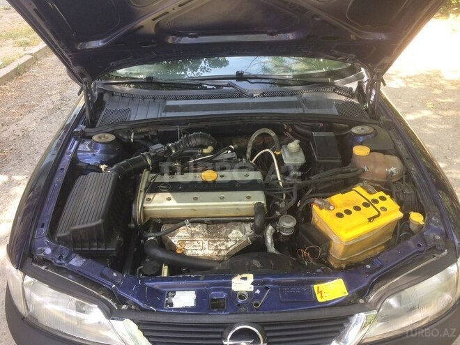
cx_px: 230
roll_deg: +2.5
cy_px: 172
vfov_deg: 48.2
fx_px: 385
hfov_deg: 61.7
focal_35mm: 29
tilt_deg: -30.6
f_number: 2.2
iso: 40
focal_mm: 4.15
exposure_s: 1/100
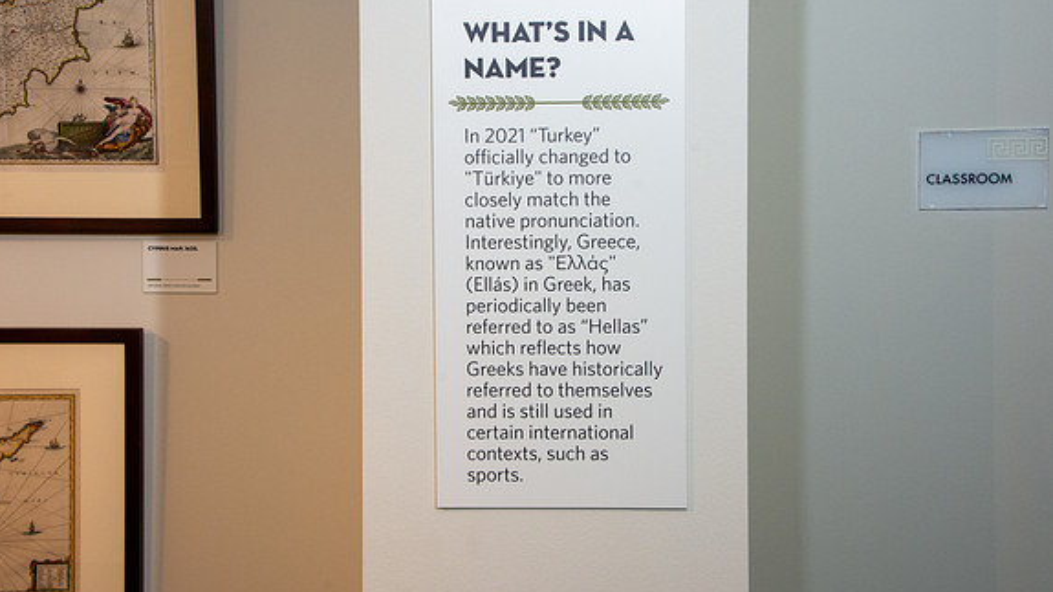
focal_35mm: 57
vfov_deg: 21.0
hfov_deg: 36.6
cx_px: 526
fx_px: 1591
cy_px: 247
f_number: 13
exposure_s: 1/40
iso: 1000
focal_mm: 35
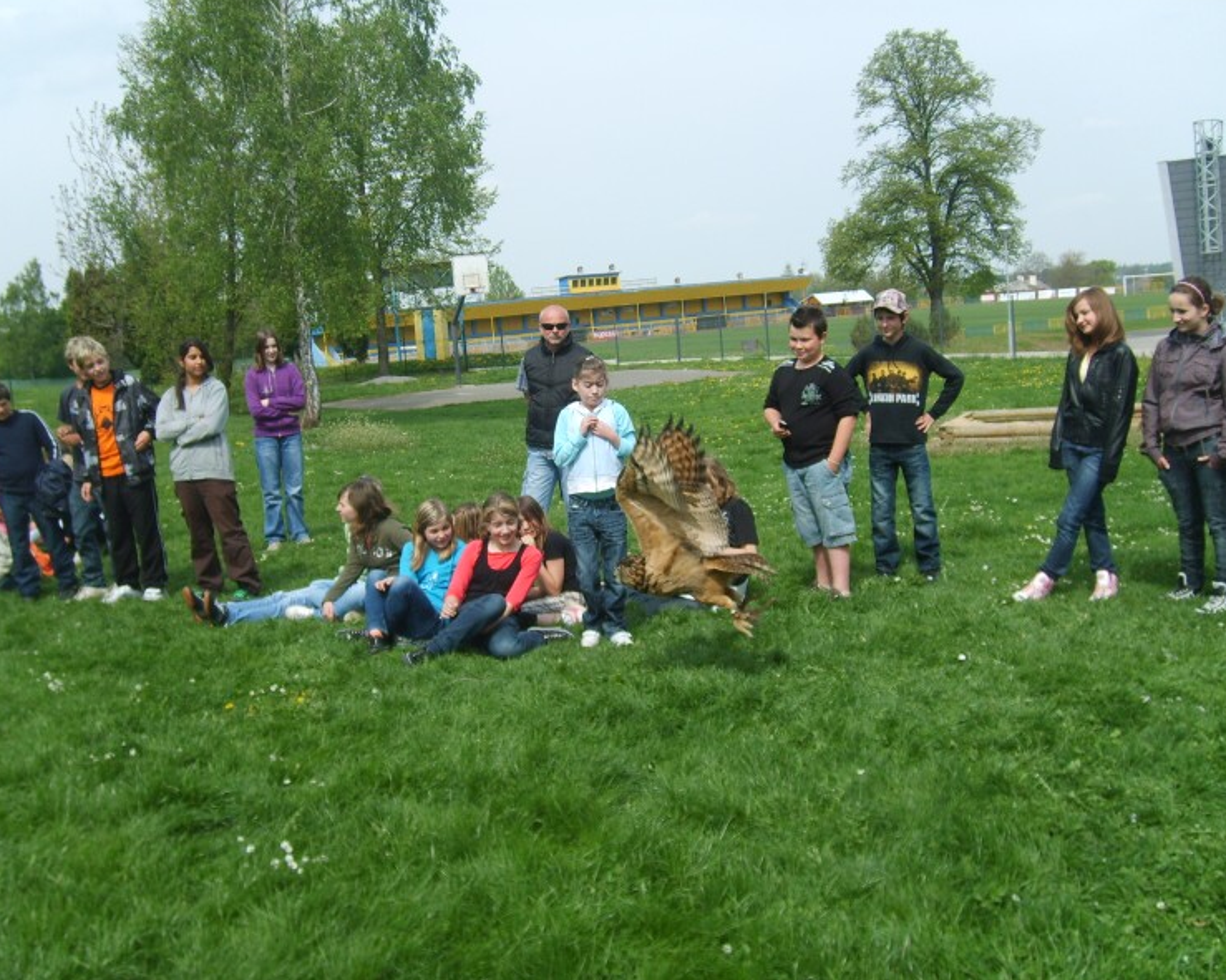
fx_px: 1342
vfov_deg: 40.1
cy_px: 489
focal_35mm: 37
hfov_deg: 49.0
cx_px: 567
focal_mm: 5.8
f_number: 2.8
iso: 50
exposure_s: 1/1000
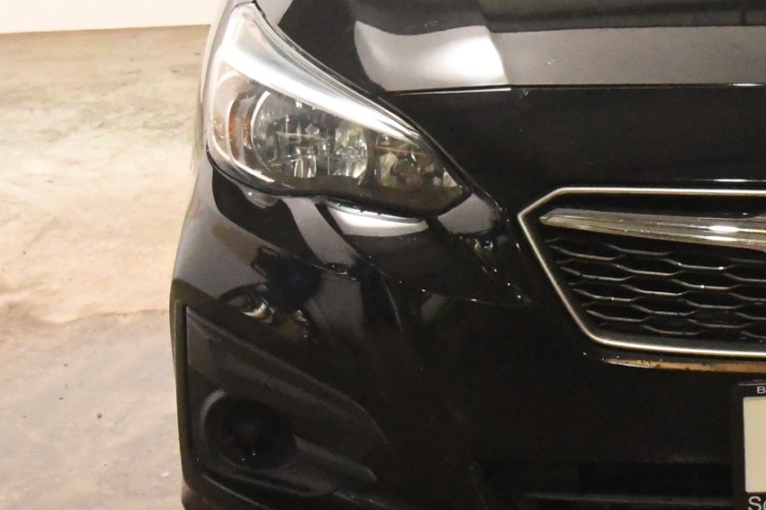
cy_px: 57
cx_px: 849
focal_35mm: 143
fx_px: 3042
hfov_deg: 14.0
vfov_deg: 9.5
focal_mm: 28
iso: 10000
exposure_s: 1/250
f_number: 8
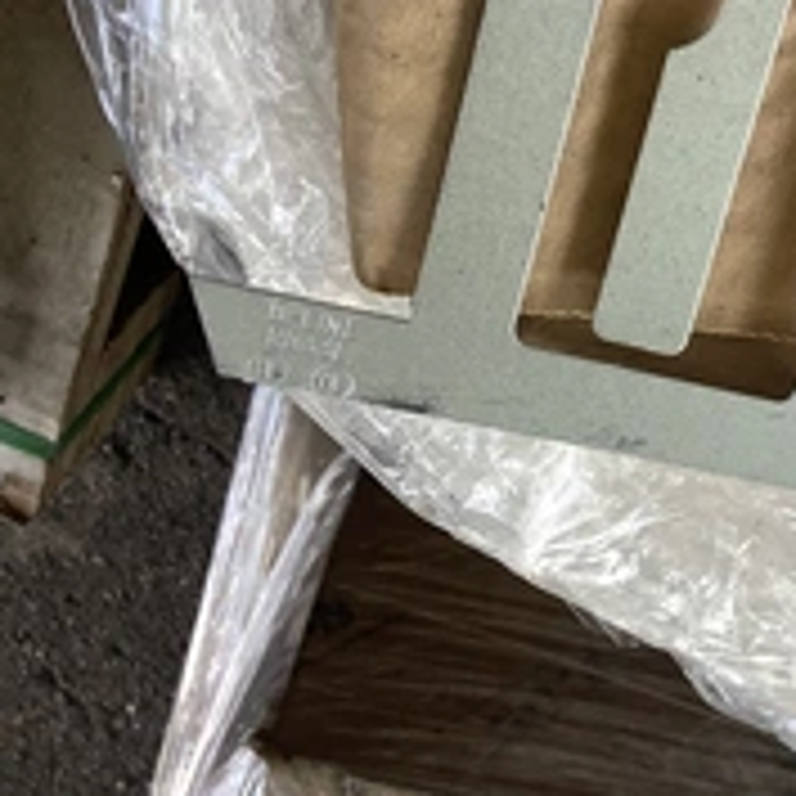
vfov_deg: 27.4
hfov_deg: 25.9
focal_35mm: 62
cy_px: 225
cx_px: 845
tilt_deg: -60.2
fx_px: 1613
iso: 50
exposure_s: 1/120
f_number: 2.4
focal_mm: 3.3
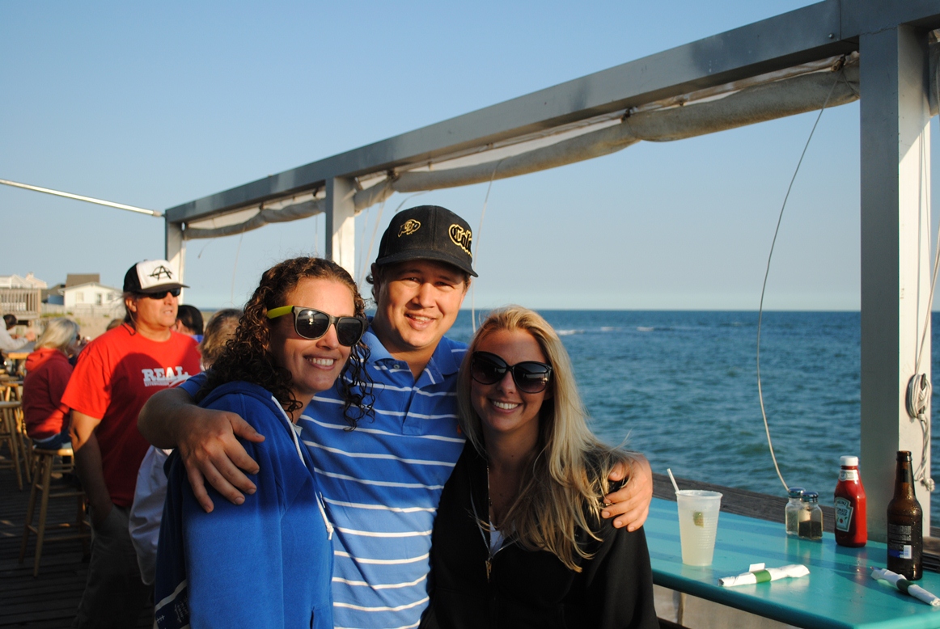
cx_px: 470
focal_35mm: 39
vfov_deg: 34.3
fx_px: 1020
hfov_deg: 49.5
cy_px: 314
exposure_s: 1/1000
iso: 200
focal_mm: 26
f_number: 4.5
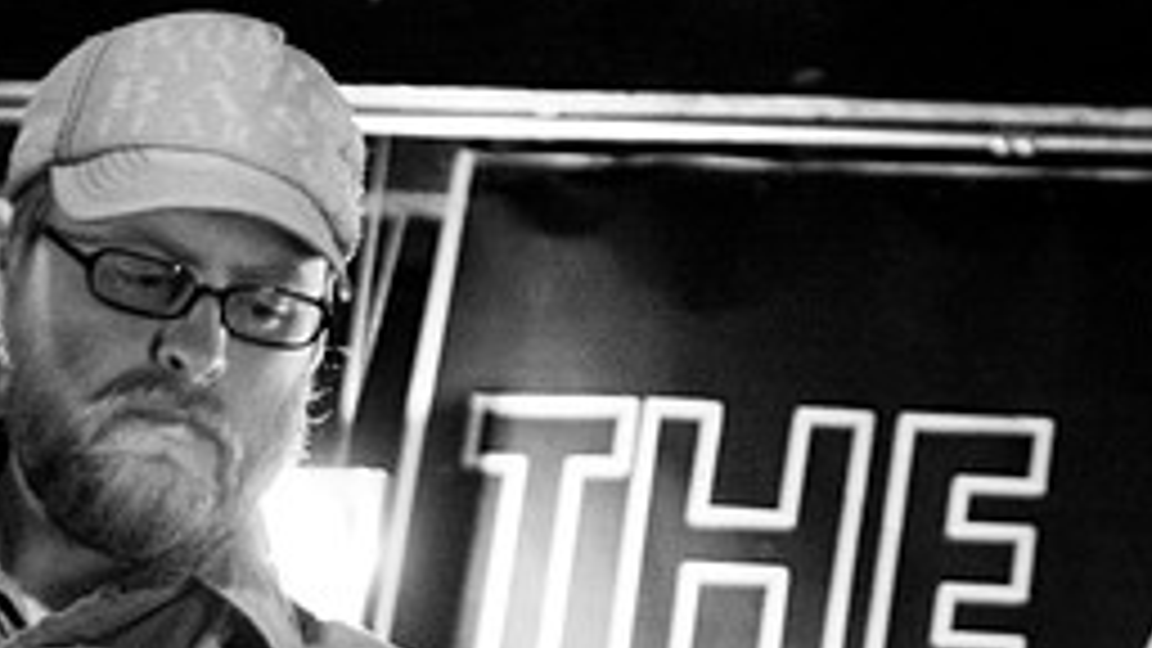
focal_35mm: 107
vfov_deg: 11.1
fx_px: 3268
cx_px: 842
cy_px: 736
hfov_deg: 19.9
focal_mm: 30
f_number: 1.8
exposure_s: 1/80
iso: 1000
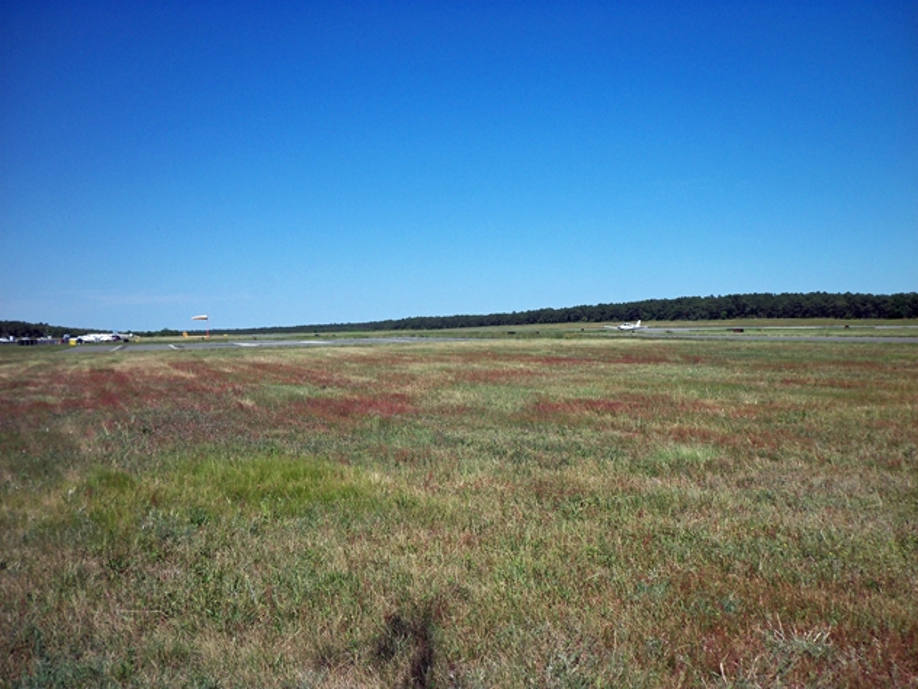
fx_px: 902
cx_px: 459
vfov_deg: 41.8
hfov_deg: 54.0
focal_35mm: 34
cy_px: 344
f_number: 8.8
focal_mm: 5.7
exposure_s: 1/200
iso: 80
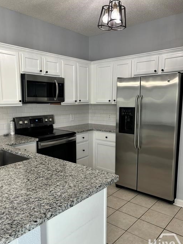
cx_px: 83
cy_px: 129
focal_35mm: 29
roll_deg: -0.2
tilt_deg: -9.2
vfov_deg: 61.6
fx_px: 205
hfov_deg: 48.1
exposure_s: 1/120
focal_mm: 5.96
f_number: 1.6
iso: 125
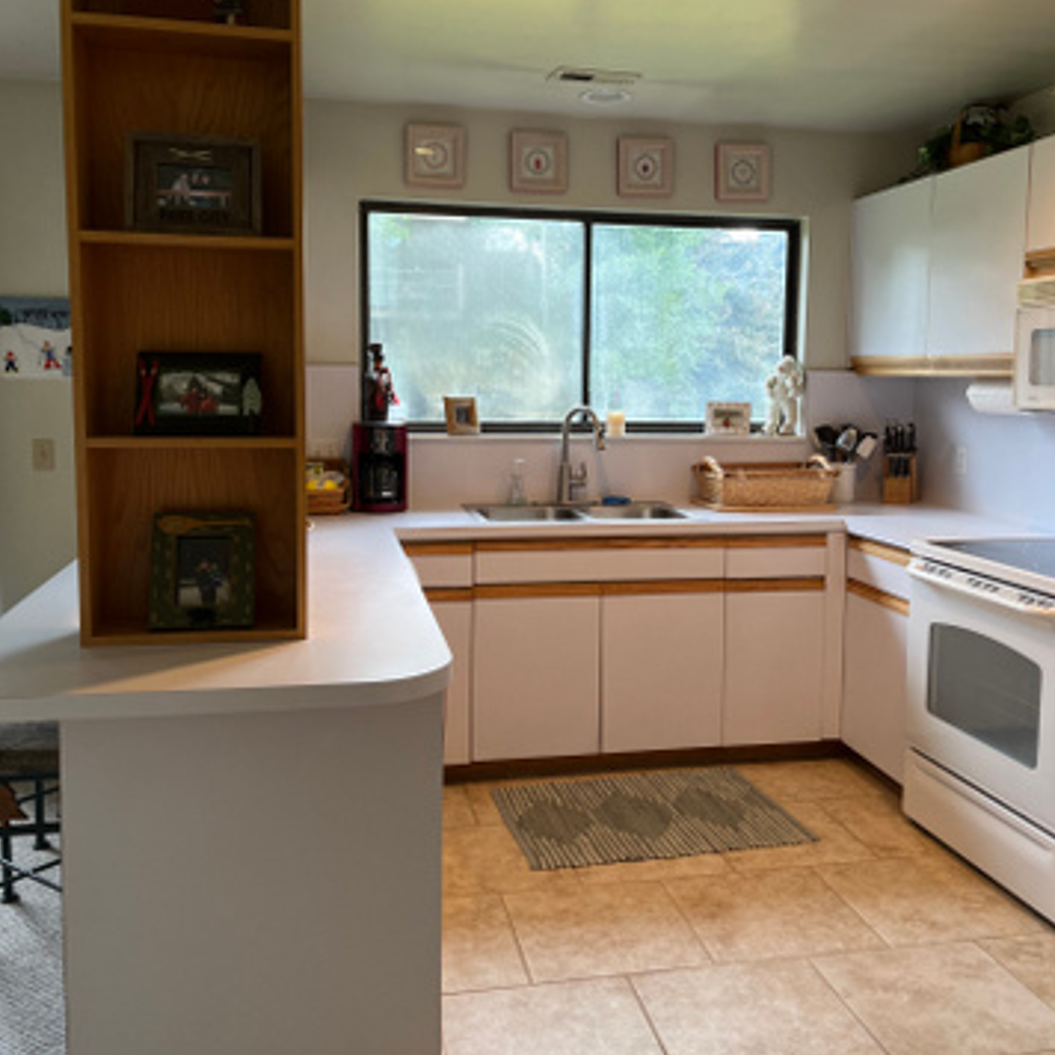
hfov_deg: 52.5
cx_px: 530
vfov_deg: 52.5
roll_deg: -0.5
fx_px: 1069
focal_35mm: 31
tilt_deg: -4.4
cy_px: 480
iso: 80
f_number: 1.6
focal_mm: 5.1
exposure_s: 1/60
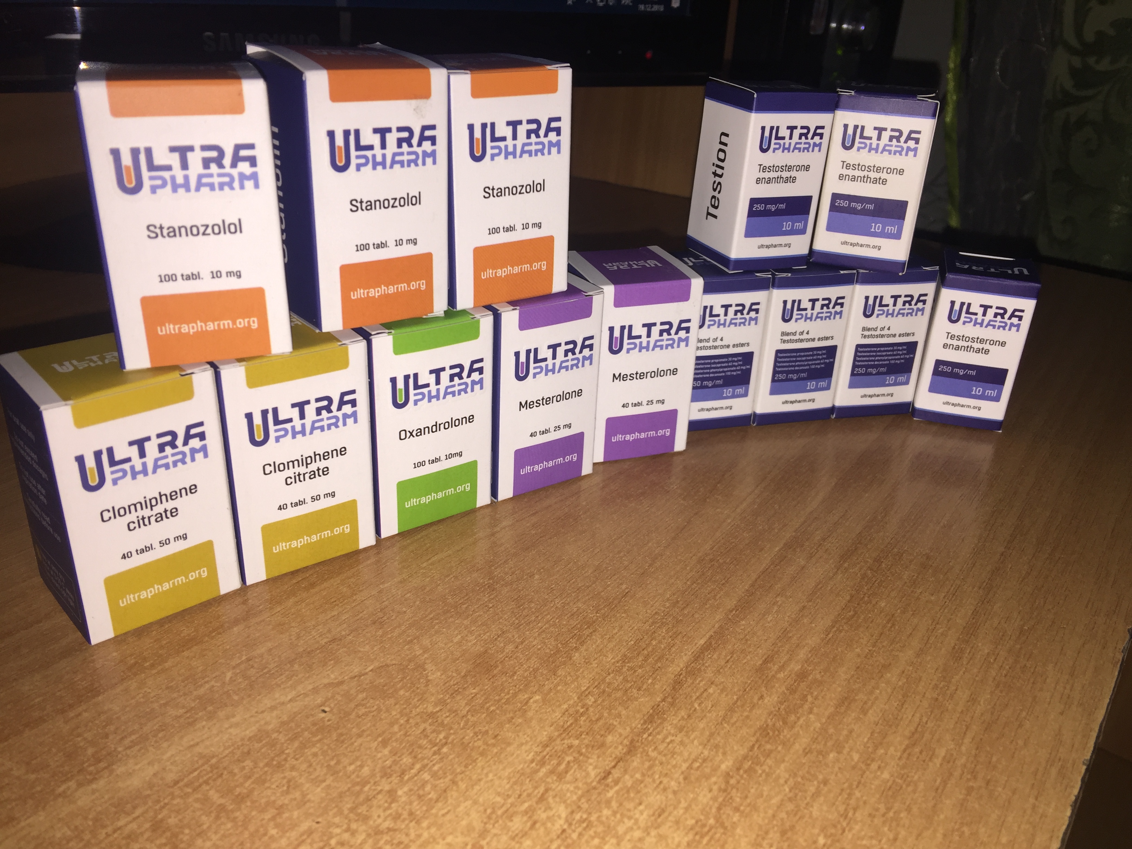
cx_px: 566
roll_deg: -3.0
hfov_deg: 61.7
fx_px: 948
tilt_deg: -26.4
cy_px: 424
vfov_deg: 48.2
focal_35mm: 29
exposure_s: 1/88
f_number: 2.2
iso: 32
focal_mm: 4.15
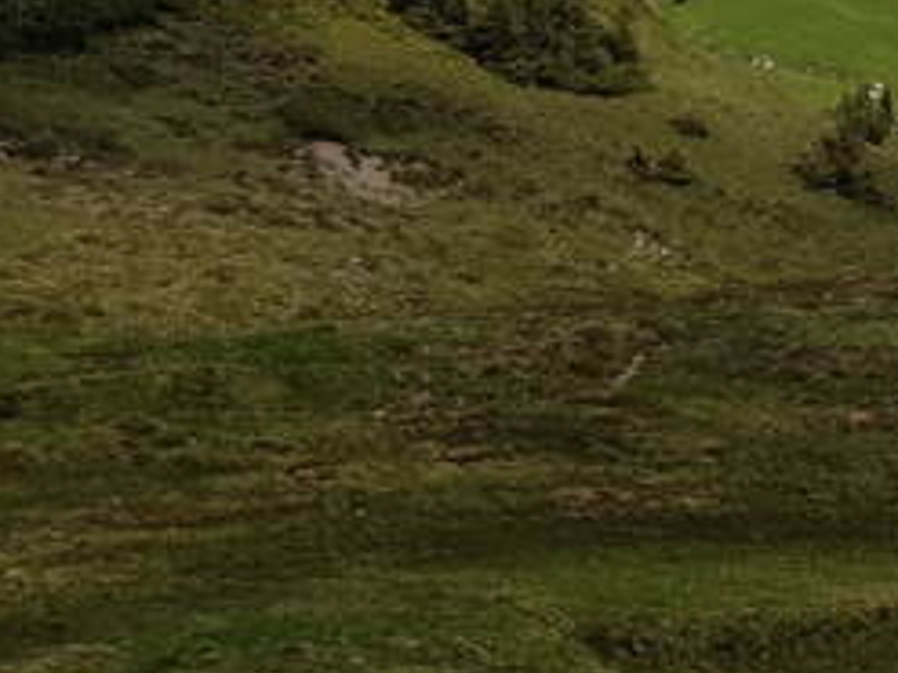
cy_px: -382
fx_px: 2800
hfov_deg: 15.9
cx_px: 1534
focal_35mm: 108
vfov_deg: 12.9
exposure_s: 1/3328
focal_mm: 4.2
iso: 40
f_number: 1.7
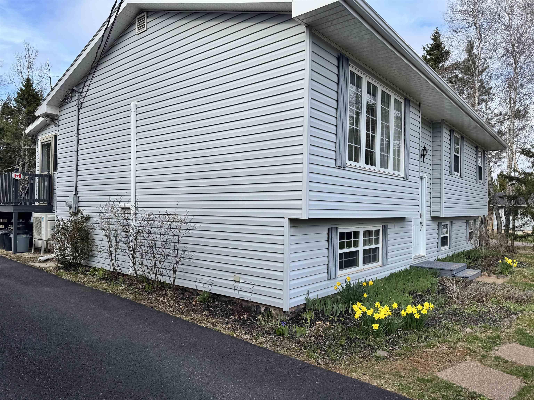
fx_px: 370
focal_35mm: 24
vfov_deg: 56.8
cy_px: 200
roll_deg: -0.7
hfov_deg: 71.6
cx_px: 267
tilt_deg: +1.8
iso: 80
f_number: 1.78
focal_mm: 6.76
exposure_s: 1/2174
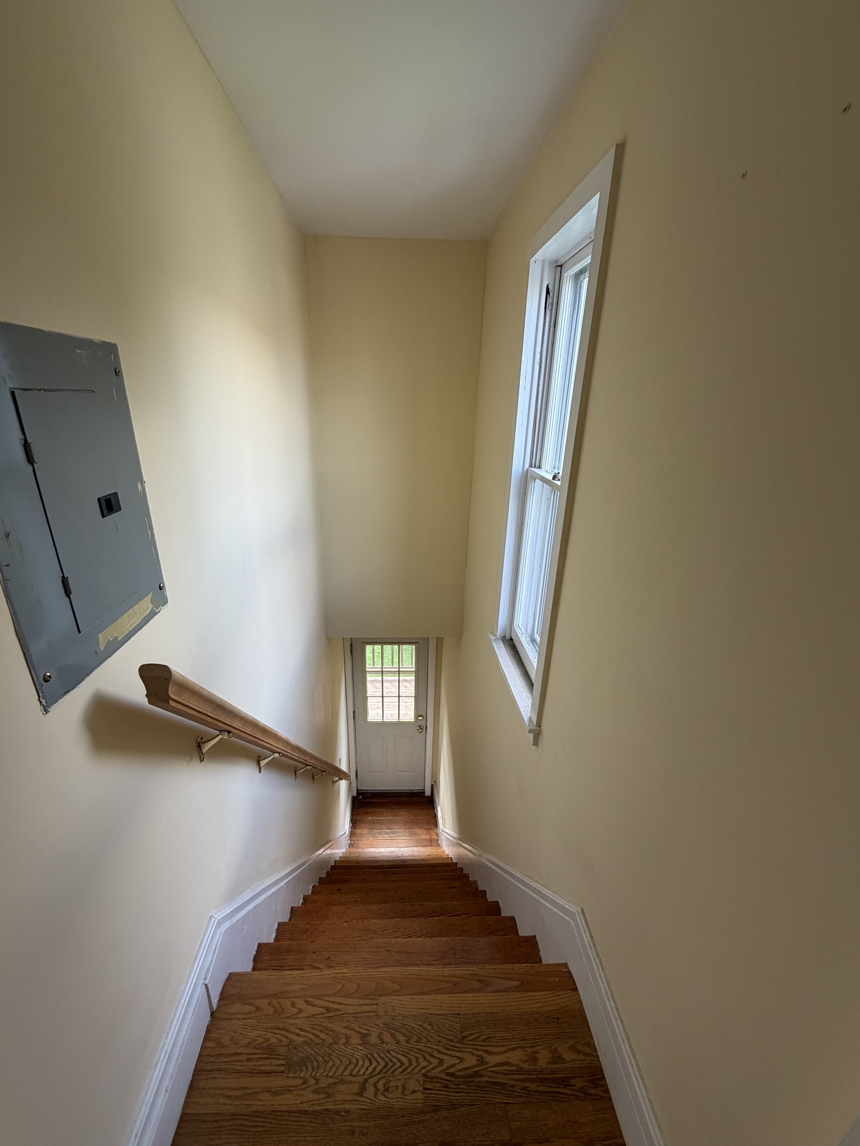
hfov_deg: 81.7
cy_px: 610
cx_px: 412
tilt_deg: -23.6
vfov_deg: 98.0
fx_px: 497
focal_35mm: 15
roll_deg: -0.7
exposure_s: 1/121
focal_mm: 2.22
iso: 160
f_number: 2.2
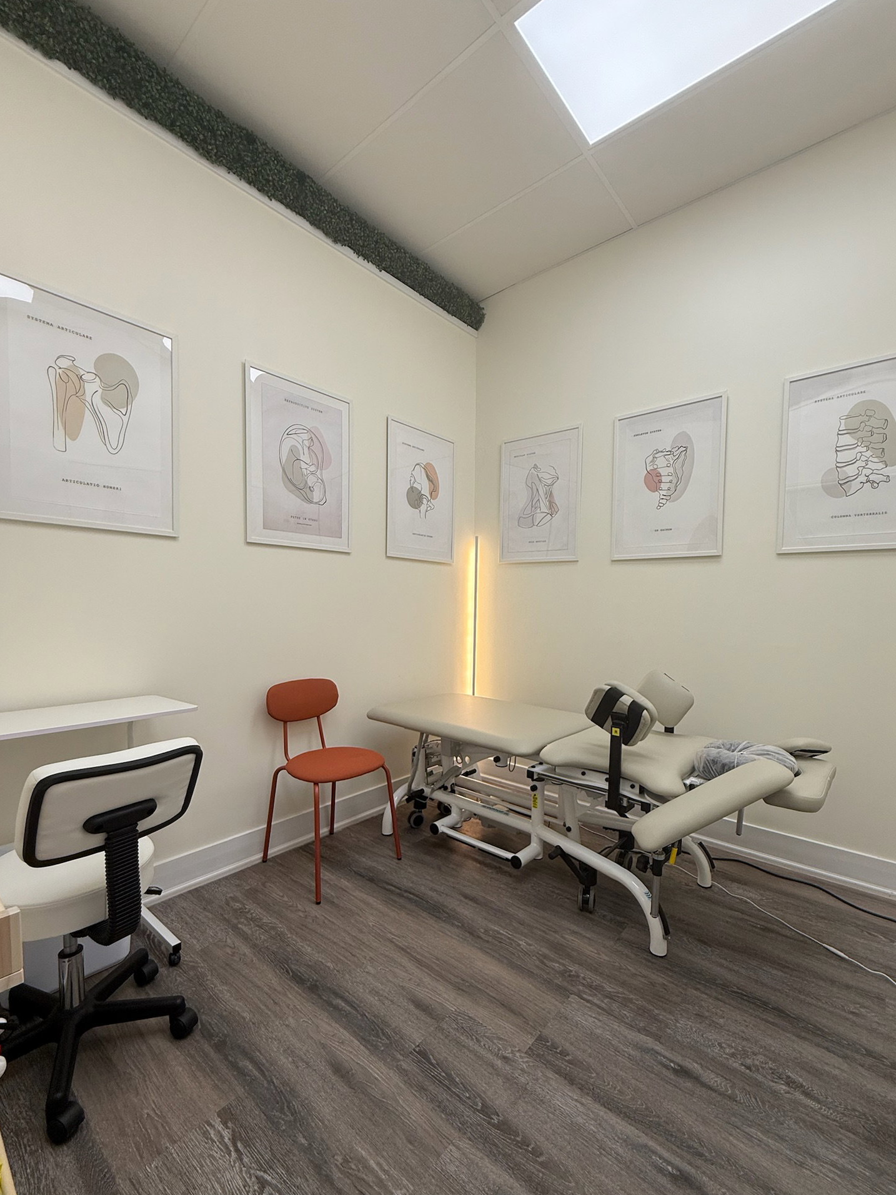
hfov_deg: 81.7
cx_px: 467
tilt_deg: -2.4
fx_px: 518
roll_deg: -0.8
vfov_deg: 98.0
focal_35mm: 15
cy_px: 633
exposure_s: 1/120
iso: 64
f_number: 2.2
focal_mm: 2.22
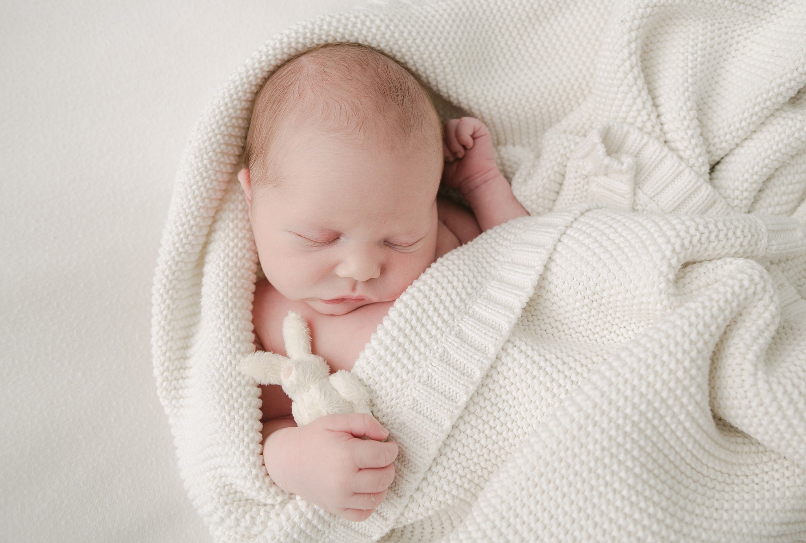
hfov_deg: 57.4
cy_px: 243
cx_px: 470
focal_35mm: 33
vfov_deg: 40.6
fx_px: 732
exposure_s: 1/200
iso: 250
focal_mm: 28
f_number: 4
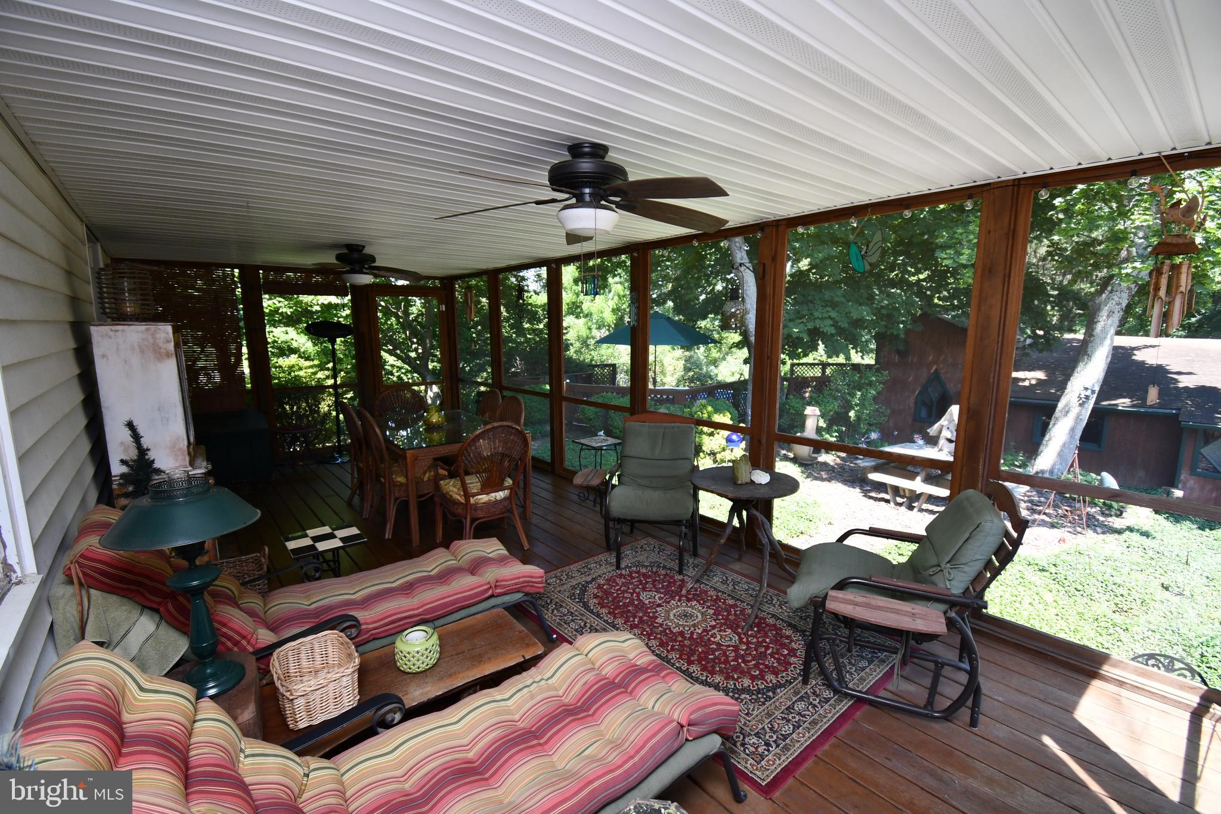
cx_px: 610
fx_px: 509
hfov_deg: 100.4
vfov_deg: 77.3
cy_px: 407
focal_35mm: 15
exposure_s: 1/250
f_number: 4.5
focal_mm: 10
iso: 640
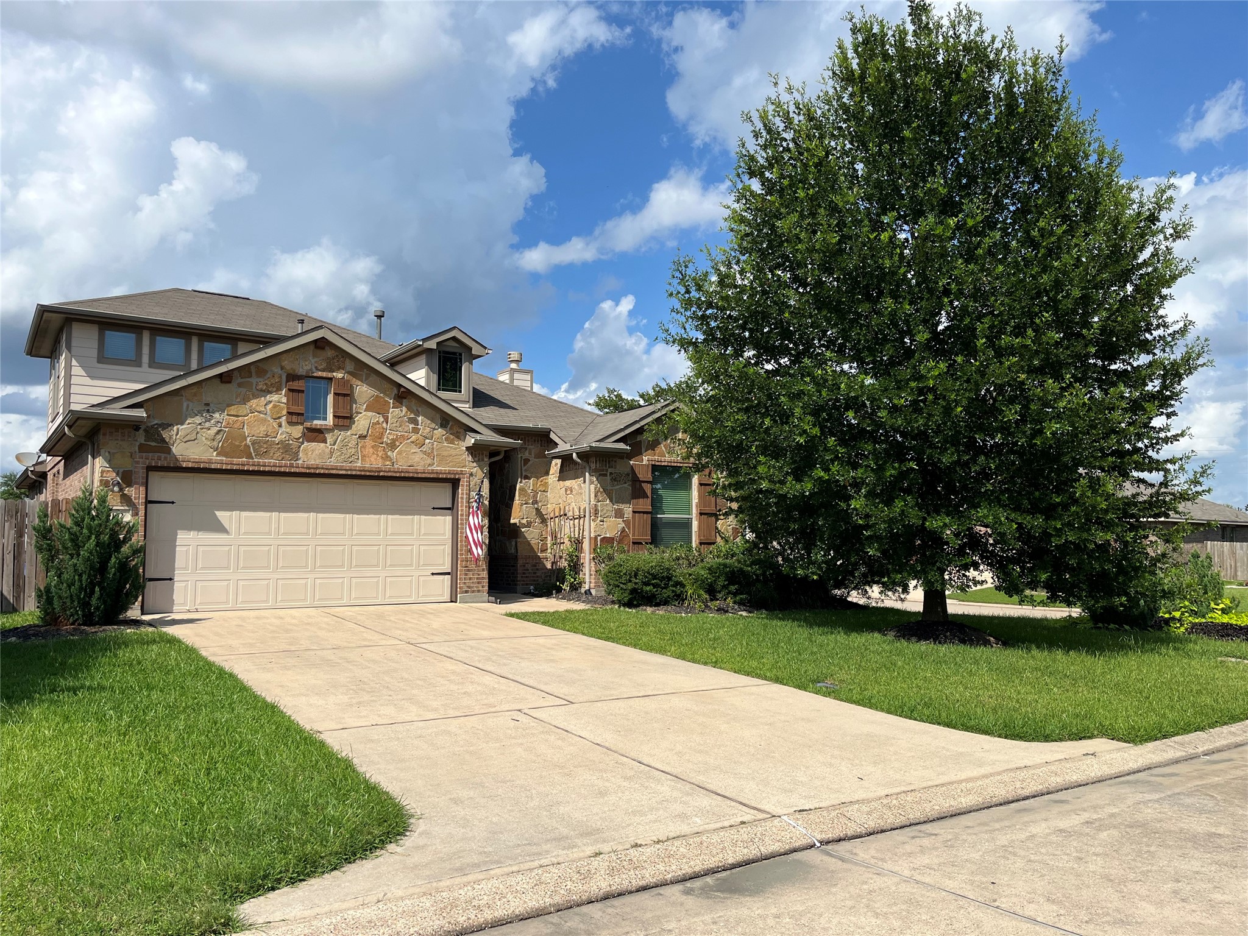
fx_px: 937
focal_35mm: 26
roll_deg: -0.6
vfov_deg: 53.1
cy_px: 468
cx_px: 624
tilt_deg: +5.3
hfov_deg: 67.3
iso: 50
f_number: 1.6
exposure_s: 1/4484
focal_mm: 5.1
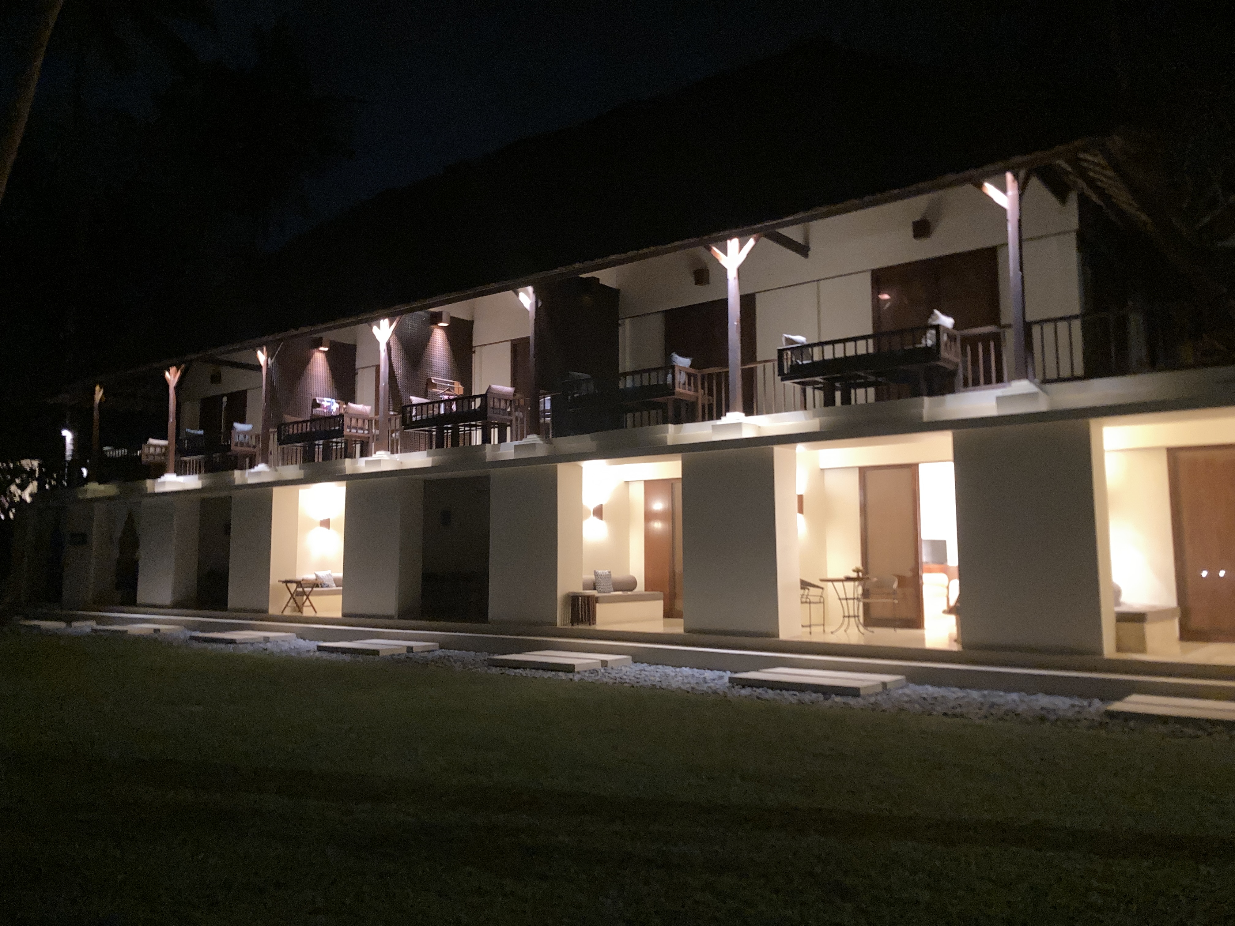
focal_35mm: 28
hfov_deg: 63.4
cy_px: 463
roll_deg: -0.6
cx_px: 618
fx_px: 999
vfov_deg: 49.7
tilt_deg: +7.3
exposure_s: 1/4
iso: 800
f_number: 1.8
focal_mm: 3.99
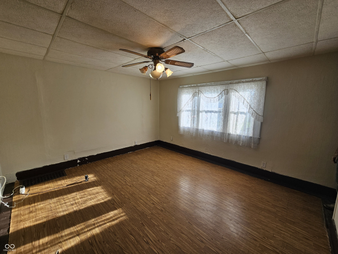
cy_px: 127
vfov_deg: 89.9
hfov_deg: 106.2
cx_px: 169
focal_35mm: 13
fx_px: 127
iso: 50
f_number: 2.2
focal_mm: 2.2
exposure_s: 1/120
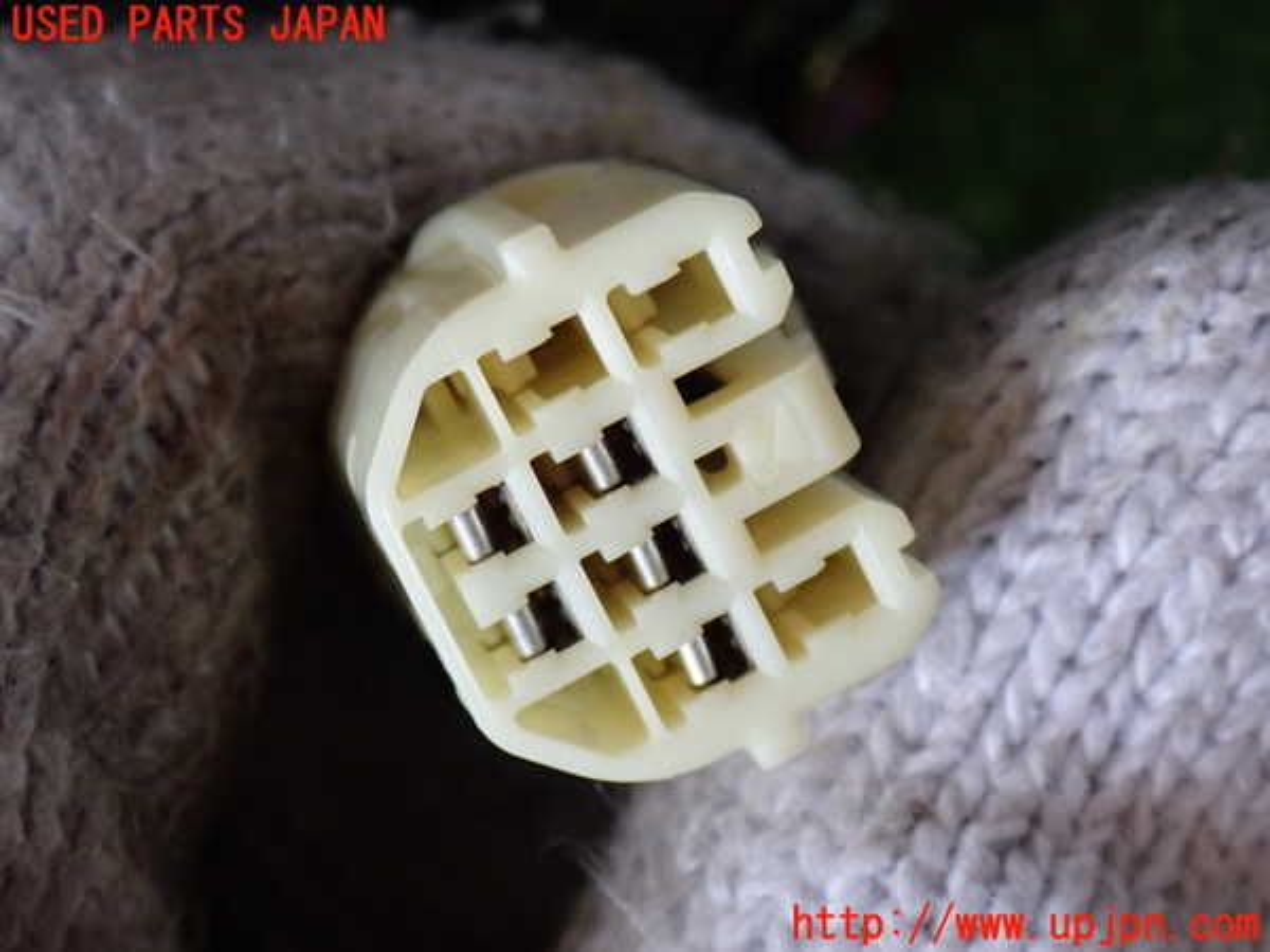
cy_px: 476
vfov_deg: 16.8
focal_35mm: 88
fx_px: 3229
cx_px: 635
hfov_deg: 22.3
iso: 640
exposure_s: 1/80
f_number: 4.5
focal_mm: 15.66
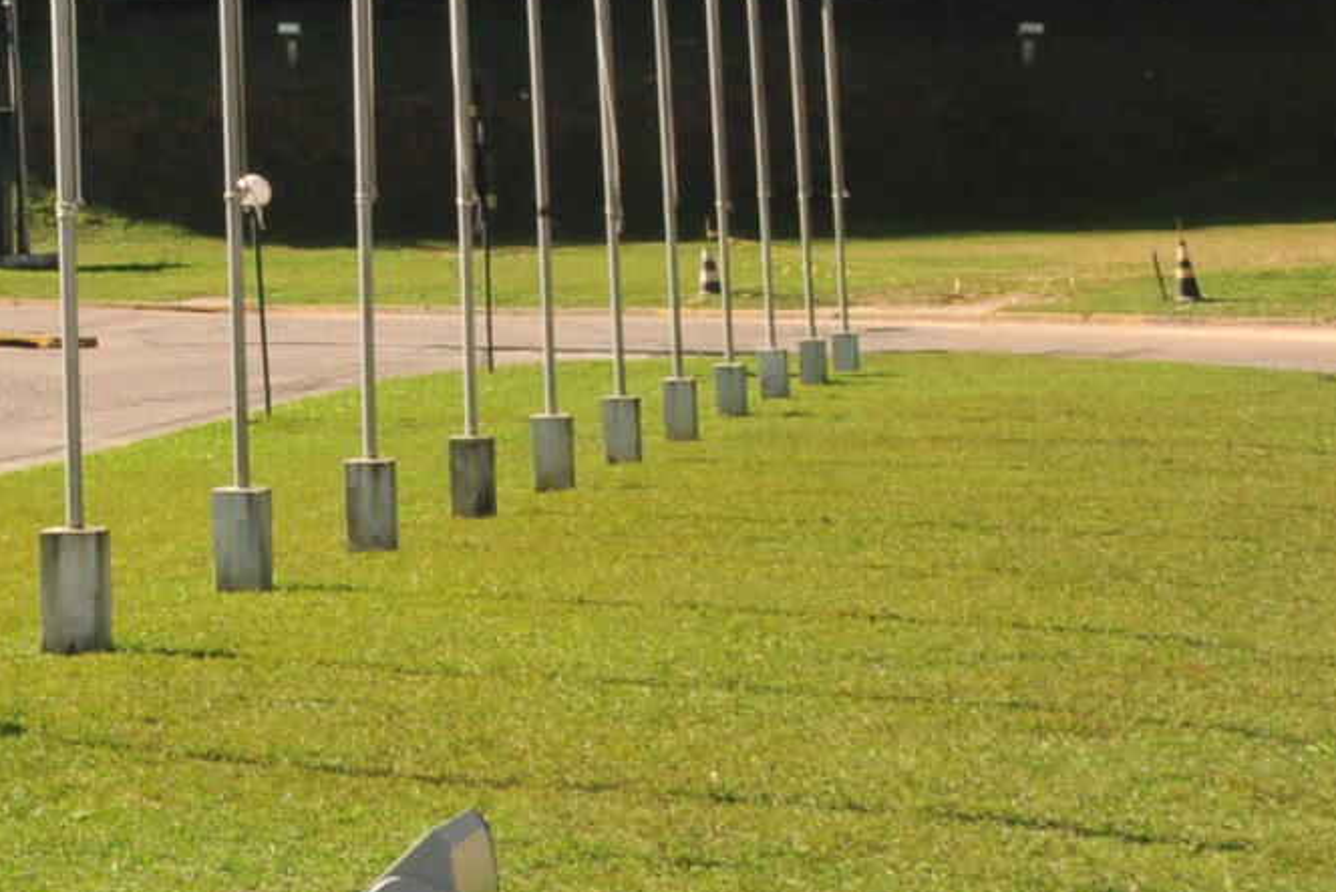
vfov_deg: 12.9
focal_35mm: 104
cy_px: -89
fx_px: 3860
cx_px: -1048
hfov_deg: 16.5
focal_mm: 18
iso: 200
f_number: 18
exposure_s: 1/100
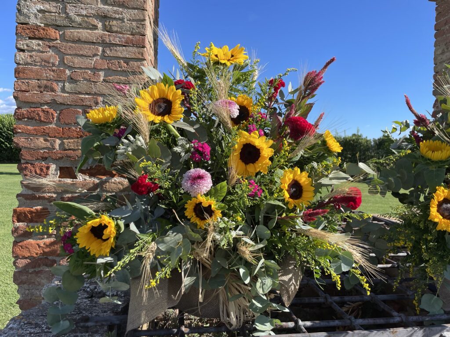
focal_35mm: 26
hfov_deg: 67.3
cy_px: 168
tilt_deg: -3.3
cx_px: 225
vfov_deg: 53.1
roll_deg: -1.0
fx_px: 338
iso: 32
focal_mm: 4.2
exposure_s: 1/2053
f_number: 1.6
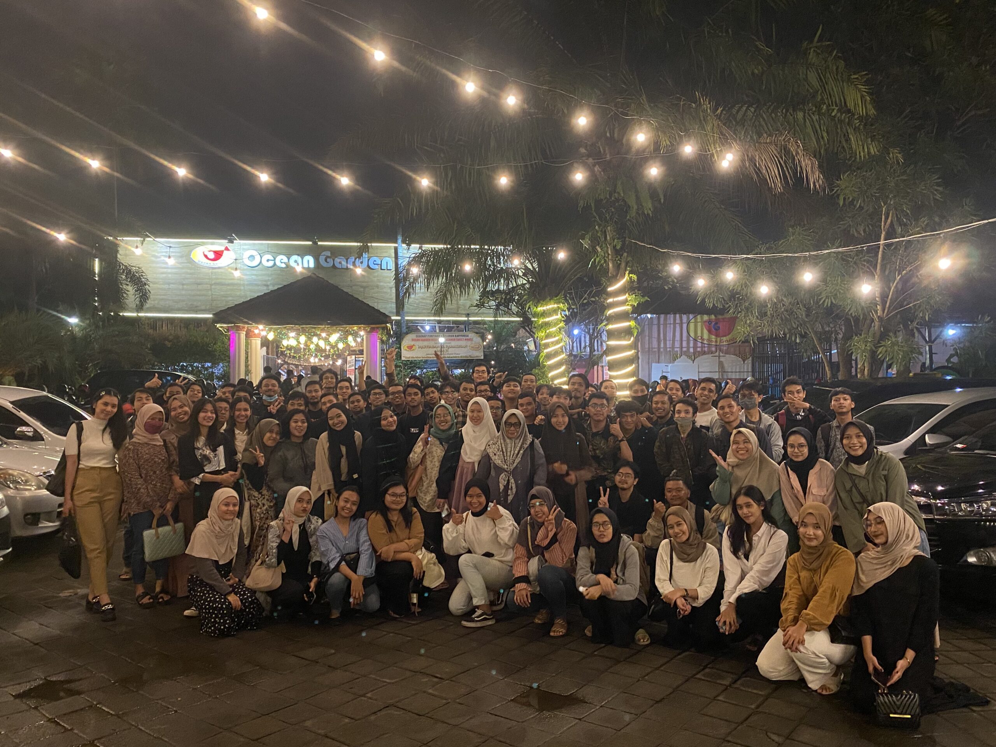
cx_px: 498
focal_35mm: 26
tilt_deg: +1.0
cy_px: 374
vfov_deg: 53.1
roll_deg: -0.1
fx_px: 748
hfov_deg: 67.3
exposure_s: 1/33
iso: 500
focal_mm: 4.25
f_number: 1.8
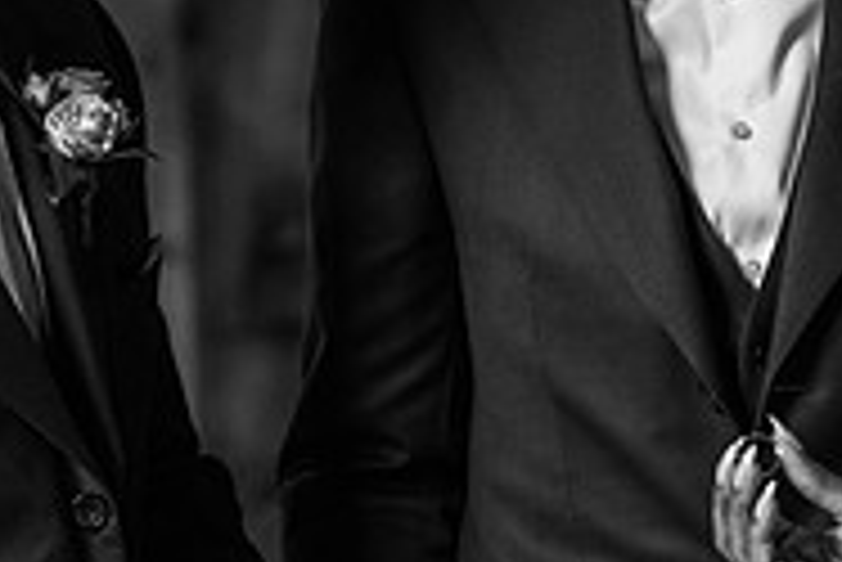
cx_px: 527
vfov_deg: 5.2
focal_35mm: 263
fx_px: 6156
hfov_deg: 7.8
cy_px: 94
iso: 1400
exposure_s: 1/200
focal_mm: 85
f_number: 2.5
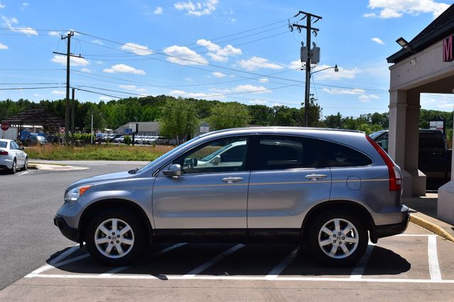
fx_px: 567
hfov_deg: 43.6
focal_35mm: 45
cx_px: 227
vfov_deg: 29.8
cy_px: 151
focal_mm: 30
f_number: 11
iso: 220
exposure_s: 1/500
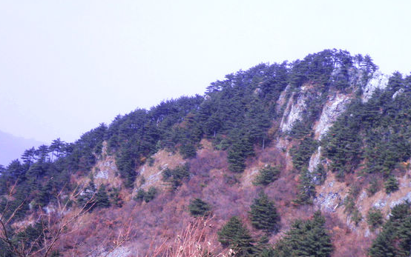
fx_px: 874
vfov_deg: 16.7
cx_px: 208
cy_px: 178
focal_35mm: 78
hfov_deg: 26.5
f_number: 11.2
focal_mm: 9
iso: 80
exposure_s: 1/80
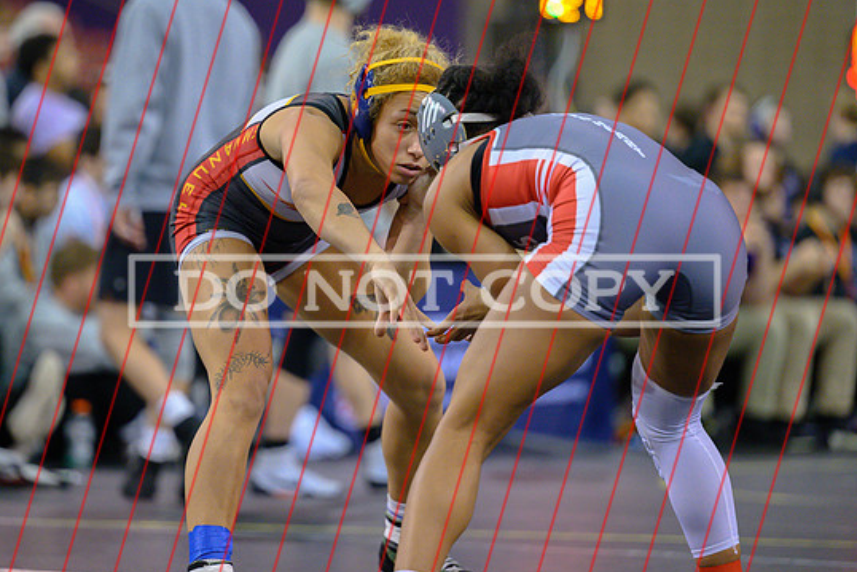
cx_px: 301
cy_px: 220
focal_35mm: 232
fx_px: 5524
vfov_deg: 5.9
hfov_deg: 8.9
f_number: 2.8
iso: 3200
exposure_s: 1/640
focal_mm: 170
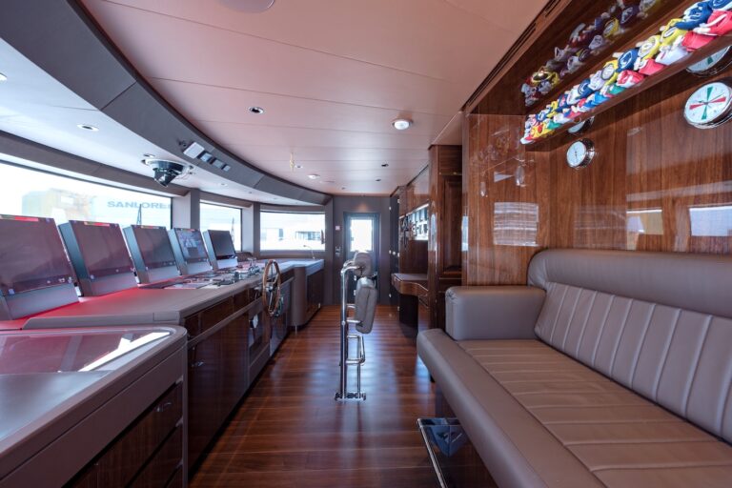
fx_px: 285
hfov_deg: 104.3
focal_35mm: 14
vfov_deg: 81.2
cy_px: 244
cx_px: 366
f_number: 13
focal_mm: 14
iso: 125
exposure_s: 1
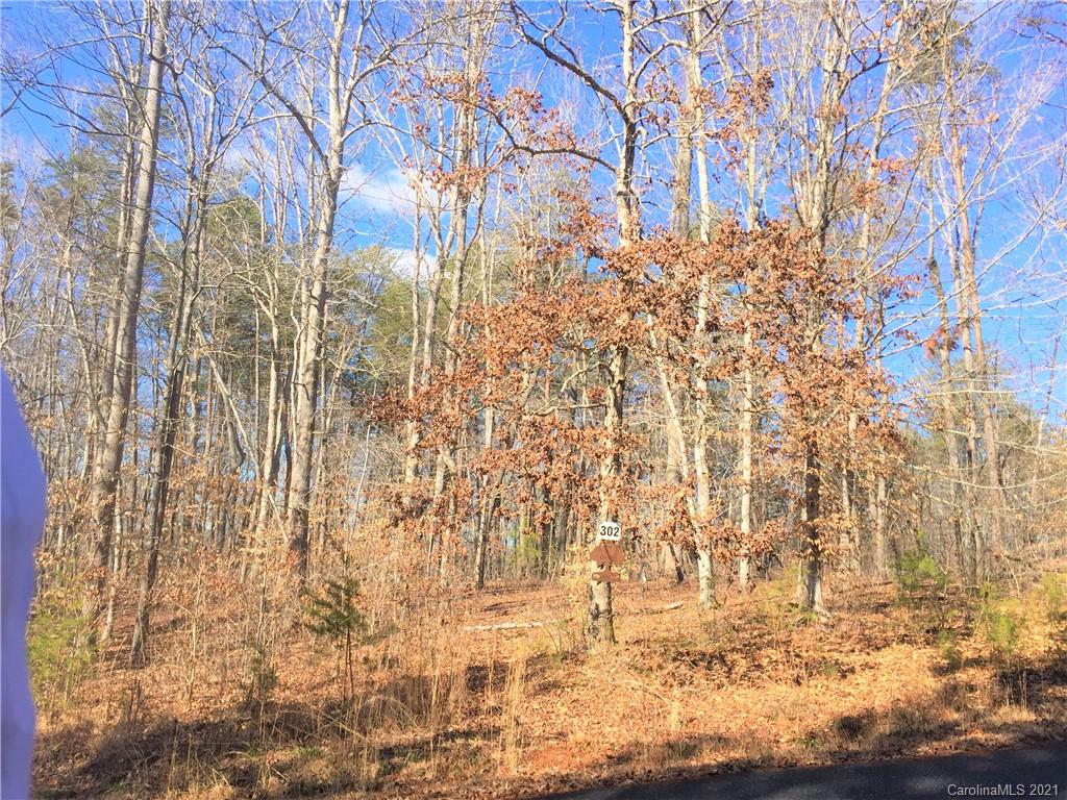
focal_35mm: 29
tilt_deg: +9.0
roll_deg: -3.9
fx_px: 894
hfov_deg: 61.7
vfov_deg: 48.2
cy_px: 400
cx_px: 534
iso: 32
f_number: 2.2
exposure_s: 1/964
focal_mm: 4.15
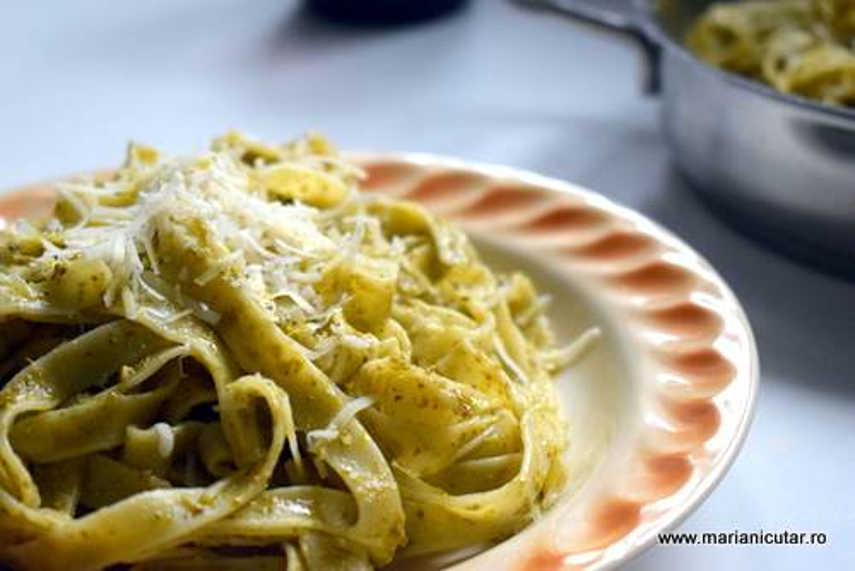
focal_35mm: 72
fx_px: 1711
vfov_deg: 19.0
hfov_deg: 28.1
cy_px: 286
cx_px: 428
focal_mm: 48
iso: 800
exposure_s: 1/60
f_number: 5.3
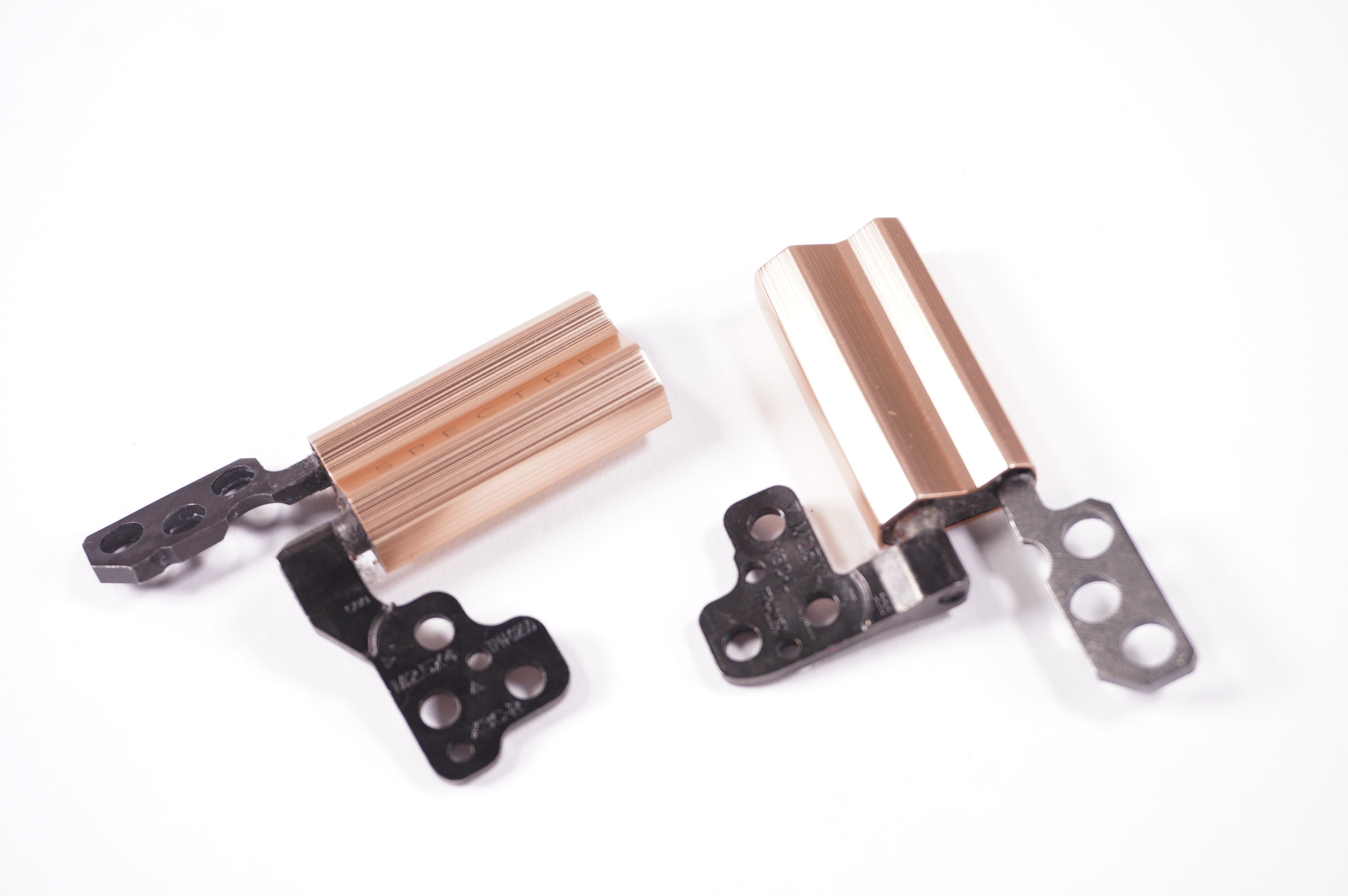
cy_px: 448
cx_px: 674
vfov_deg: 25.0
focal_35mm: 54
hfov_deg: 36.9
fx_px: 2020
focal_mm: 36
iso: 640
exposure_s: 1/200
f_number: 6.3
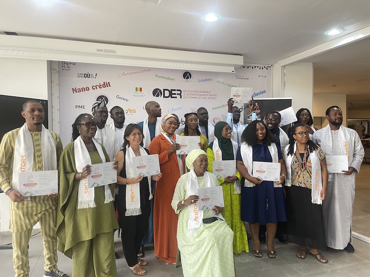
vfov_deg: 54.9
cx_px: 185
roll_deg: -0.1
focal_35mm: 25
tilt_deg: -0.8
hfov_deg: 69.4
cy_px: 138
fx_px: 267
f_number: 1.6
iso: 100
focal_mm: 5.1
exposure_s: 1/55
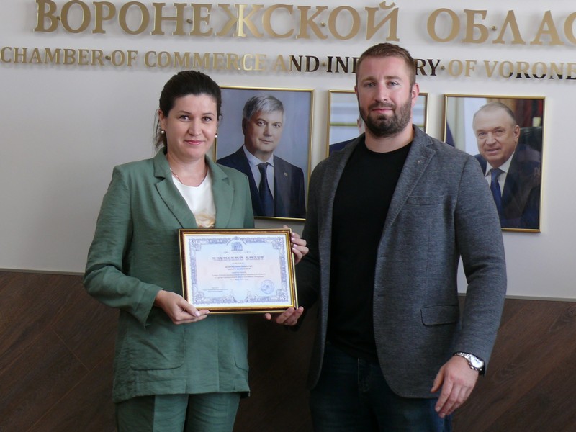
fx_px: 1481
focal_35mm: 89
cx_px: 288
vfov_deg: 16.6
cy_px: 216
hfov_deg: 22.0
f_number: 3.2
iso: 100
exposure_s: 1/40
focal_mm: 12.5
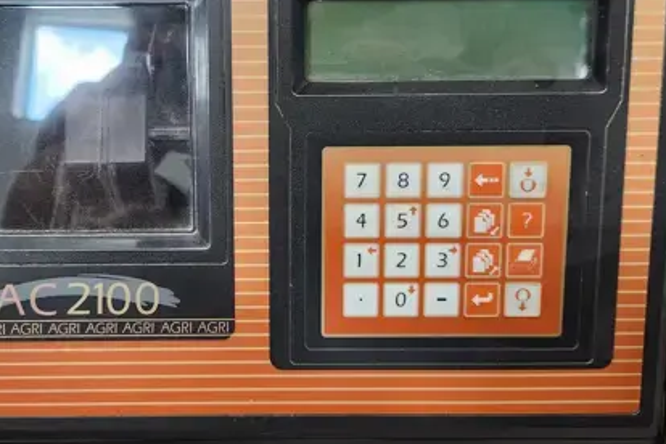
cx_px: 257
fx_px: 684
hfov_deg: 51.4
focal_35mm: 37
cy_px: 172
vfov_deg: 35.8
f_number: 1.8
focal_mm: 5.4
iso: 400
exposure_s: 1/120
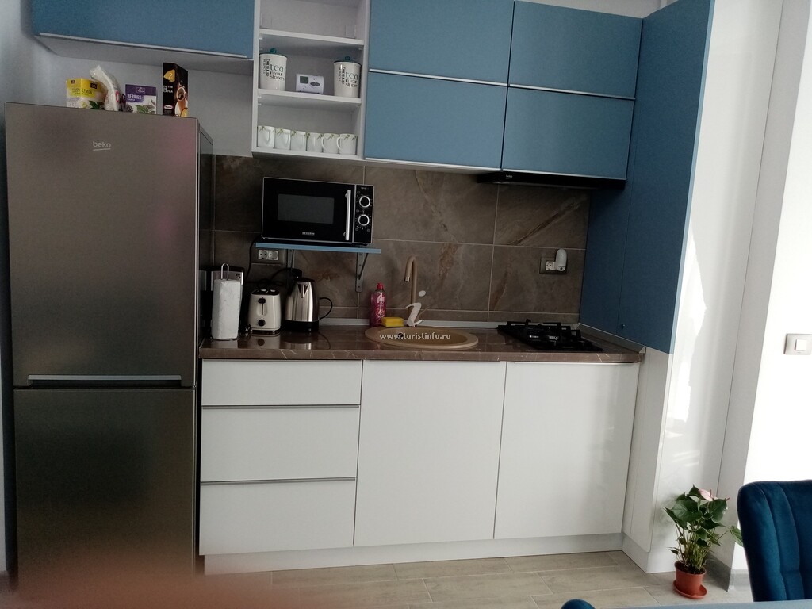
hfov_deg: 67.3
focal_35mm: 26
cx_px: 406
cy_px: 304
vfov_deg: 53.1
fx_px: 610
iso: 129
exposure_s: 1/33.3
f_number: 1.8
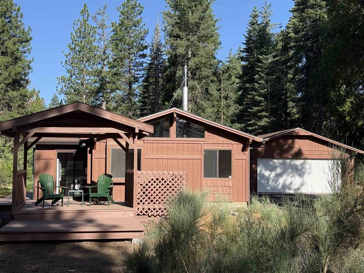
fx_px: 505
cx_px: 182
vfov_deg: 30.3
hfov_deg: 39.7
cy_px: 136
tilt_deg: +3.3
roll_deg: +0.3
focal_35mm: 48
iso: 64
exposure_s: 1/2494
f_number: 1.78
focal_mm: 6.76
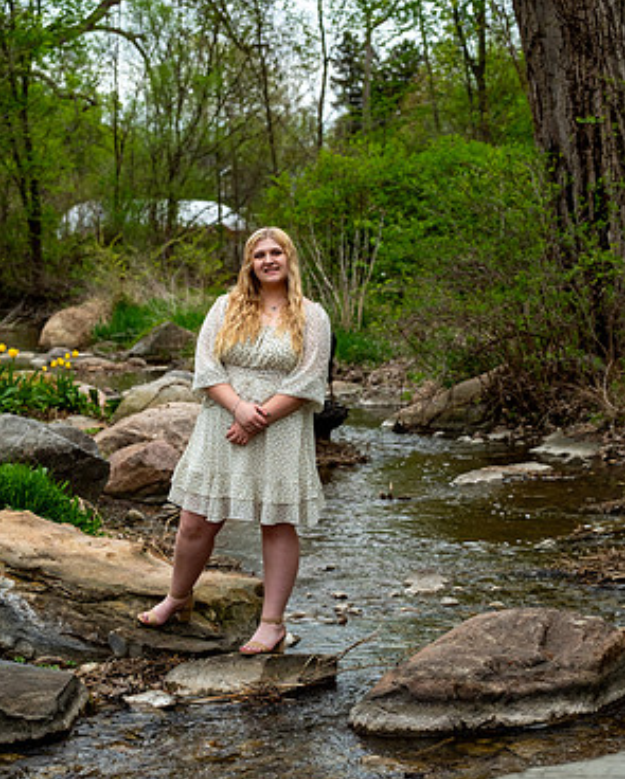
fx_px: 1986
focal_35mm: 86
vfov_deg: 22.2
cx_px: 311
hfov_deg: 17.9
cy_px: 453
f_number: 4
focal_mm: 50
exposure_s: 1/400
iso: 250
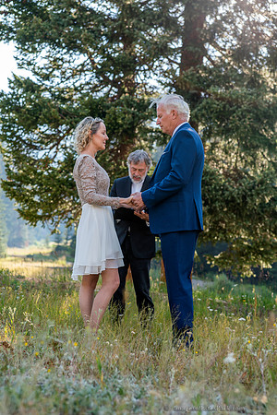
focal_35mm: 70
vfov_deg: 28.8
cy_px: 208
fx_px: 808
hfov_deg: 19.5
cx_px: 138
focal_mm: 70
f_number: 4
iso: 200
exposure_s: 1/320
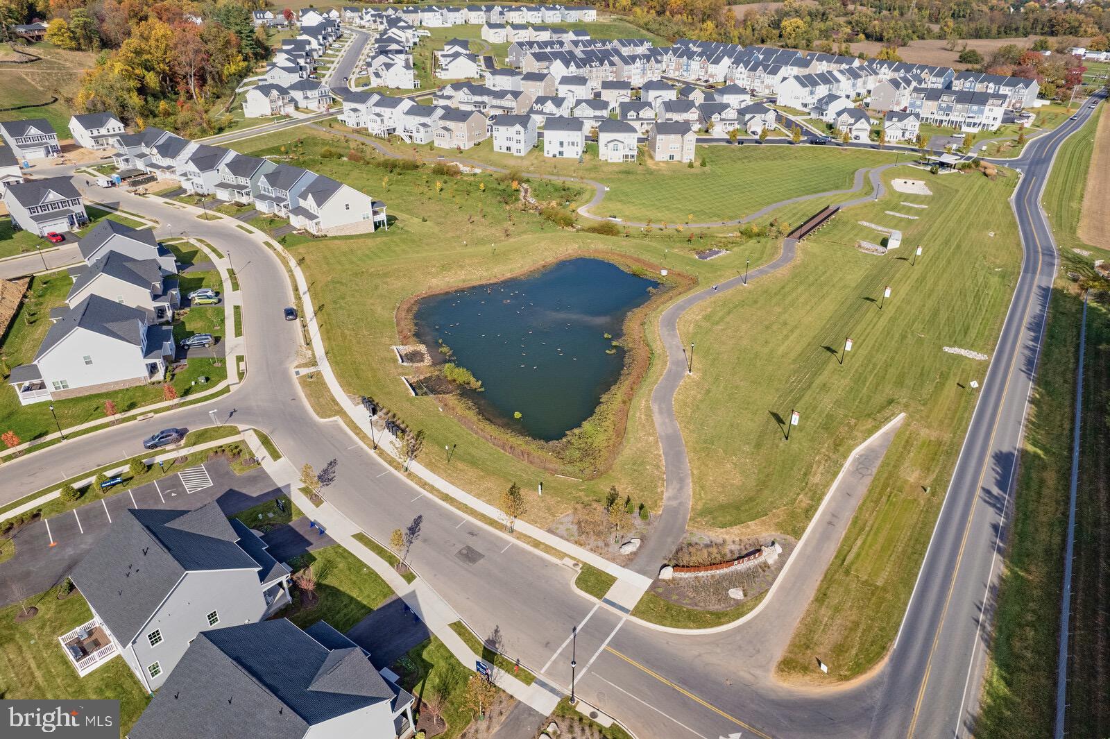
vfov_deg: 57.2
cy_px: 370
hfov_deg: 78.6
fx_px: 678
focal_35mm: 22
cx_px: 555
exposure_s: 1/250
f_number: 2.8
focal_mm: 8.38
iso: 140
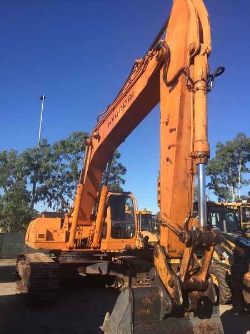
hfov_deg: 48.2
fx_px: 279
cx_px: 125
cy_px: 167
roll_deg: -3.8
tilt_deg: +17.2
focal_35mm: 29
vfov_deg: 61.7
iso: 32
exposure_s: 1/1412
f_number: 2.2
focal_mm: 4.15
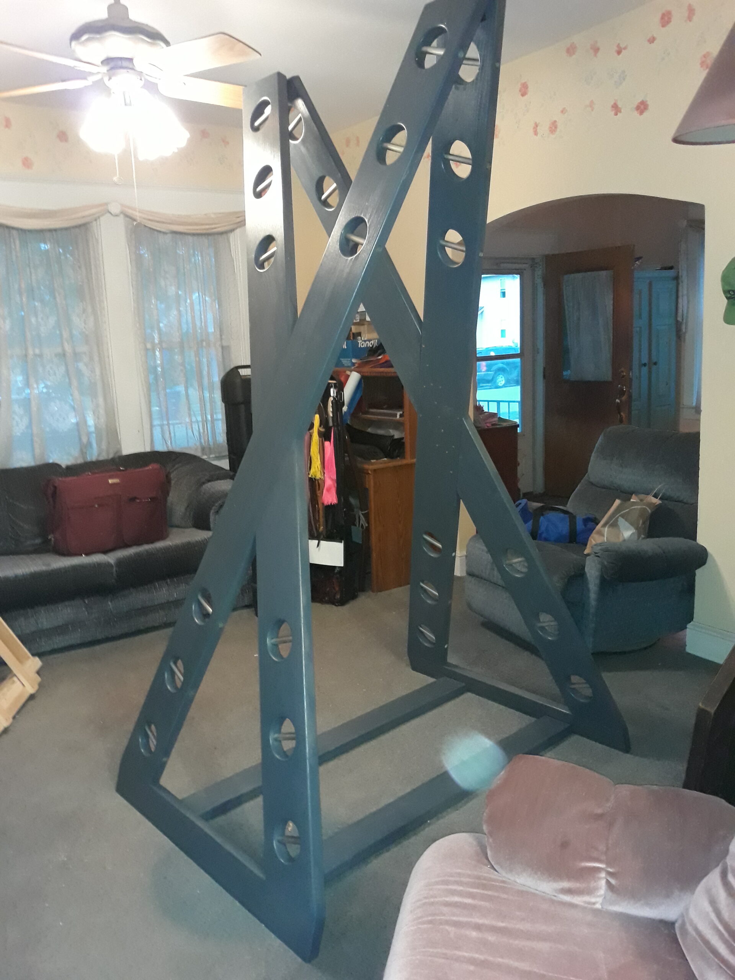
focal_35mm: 28
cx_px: 368
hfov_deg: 49.7
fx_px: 793
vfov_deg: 63.4
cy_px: 490
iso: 400
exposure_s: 1/24
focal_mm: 3.7
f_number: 1.7
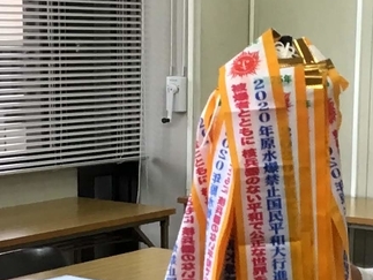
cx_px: 224
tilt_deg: -10.3
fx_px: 1241
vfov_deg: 12.7
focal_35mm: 115
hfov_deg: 17.1
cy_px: 285
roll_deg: -0.6
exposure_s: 1/30
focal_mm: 3.3
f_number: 2.4
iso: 32
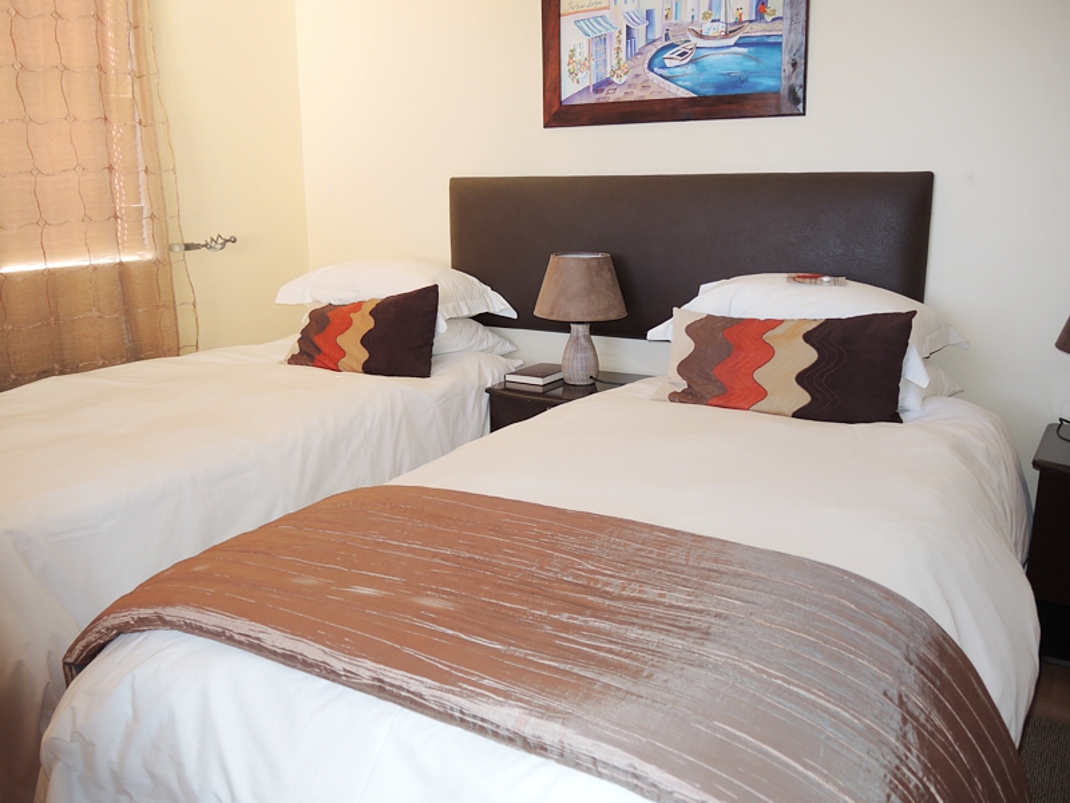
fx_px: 865
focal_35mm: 28
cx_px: 535
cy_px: 402
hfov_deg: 63.4
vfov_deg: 49.7
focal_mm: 6
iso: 180
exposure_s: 1/80
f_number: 2
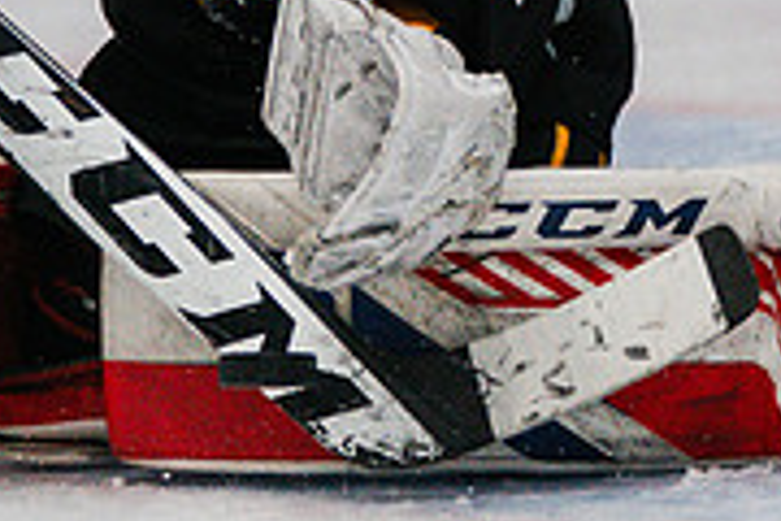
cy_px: -305
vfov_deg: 1.3
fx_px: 22734
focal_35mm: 1048
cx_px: 472
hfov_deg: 2.0
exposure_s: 1/1600
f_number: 3.2
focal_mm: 209
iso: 3200
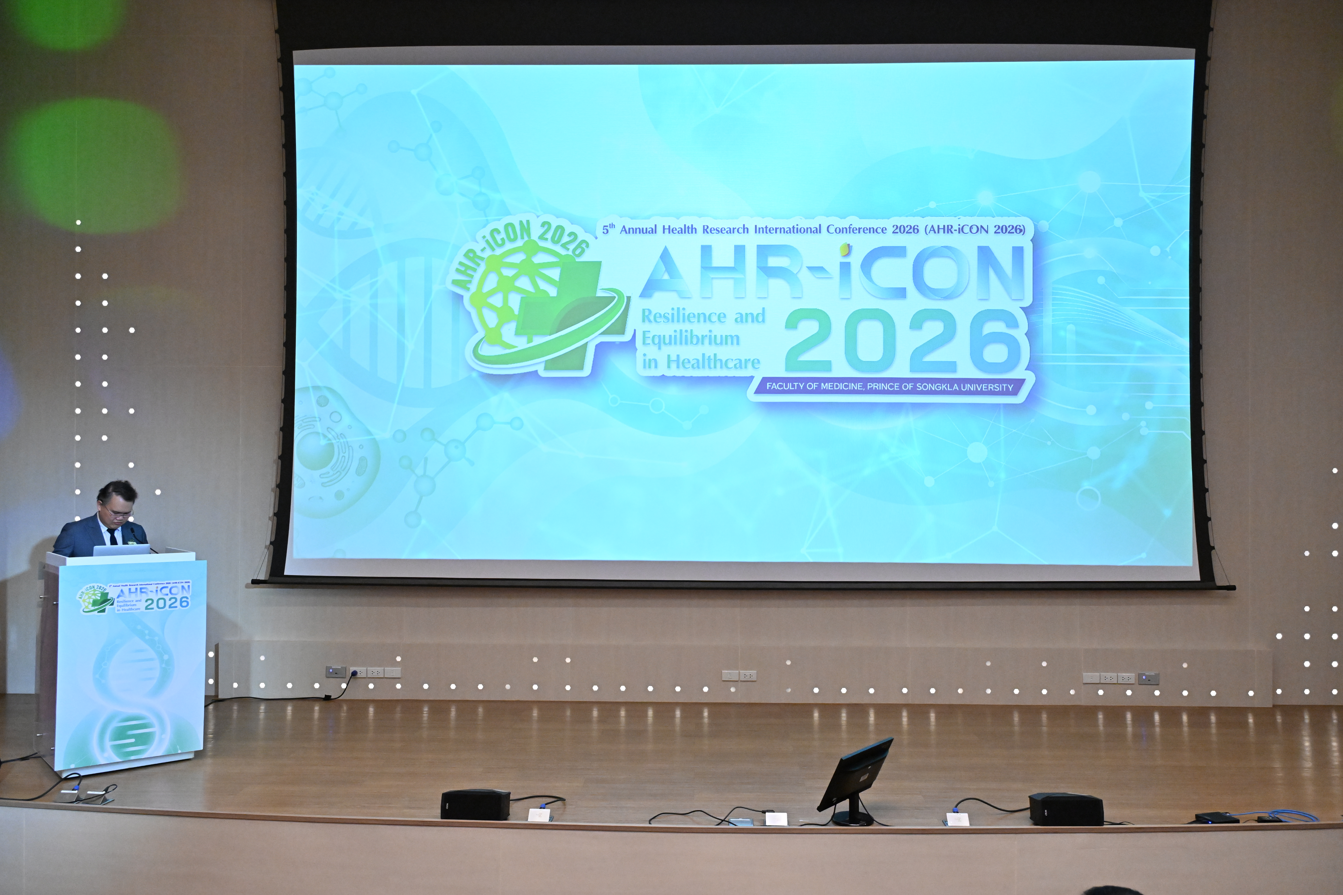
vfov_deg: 45.0
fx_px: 1082
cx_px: 672
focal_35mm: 29
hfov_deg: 63.7
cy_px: 448
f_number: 4
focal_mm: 29
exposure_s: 1/320
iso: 6400
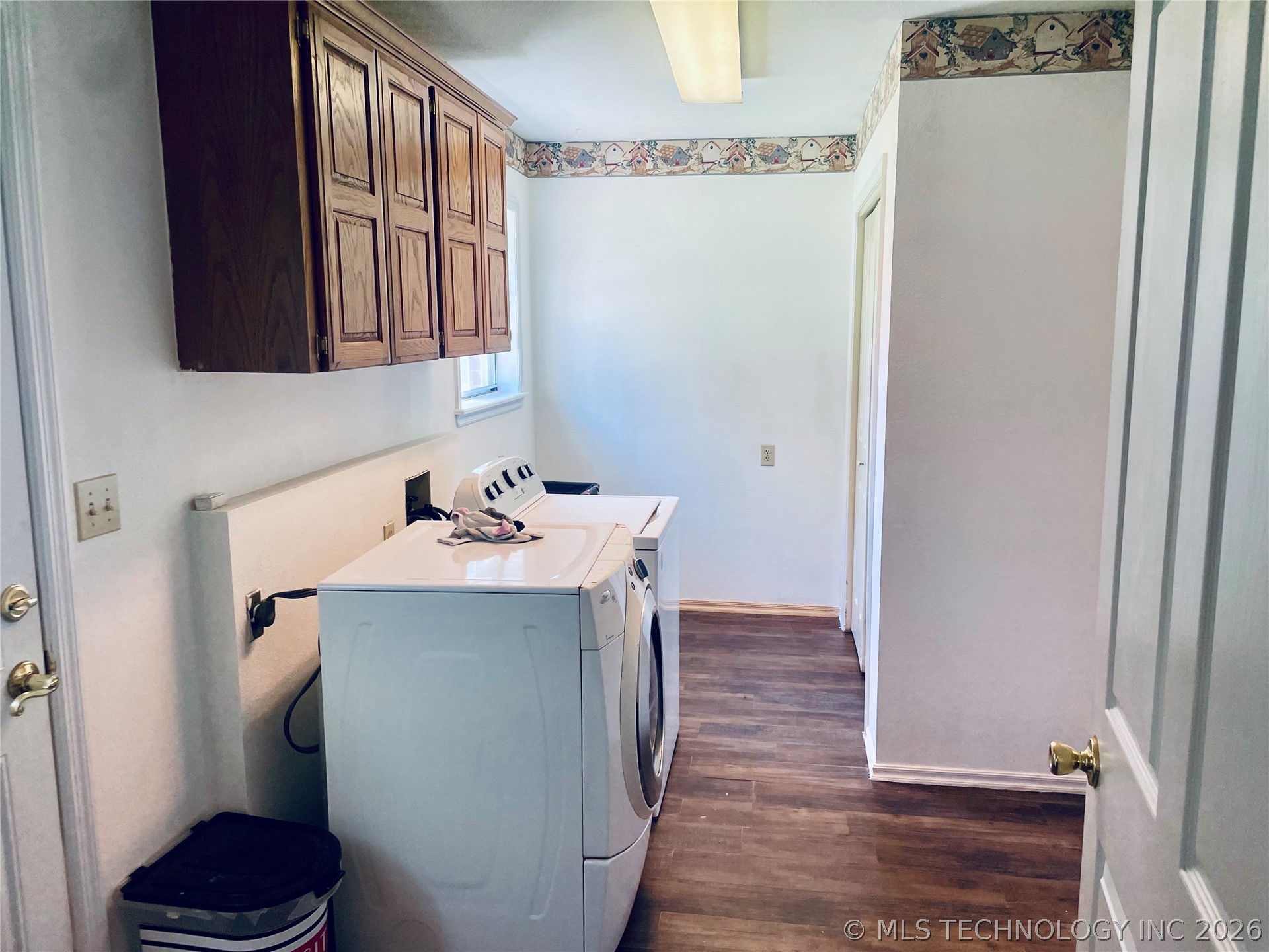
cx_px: 634
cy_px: 476
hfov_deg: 67.3
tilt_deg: -7.0
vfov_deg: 53.1
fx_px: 953
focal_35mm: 26
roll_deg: +1.4
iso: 80
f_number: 1.6
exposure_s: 1/90
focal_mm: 4.2
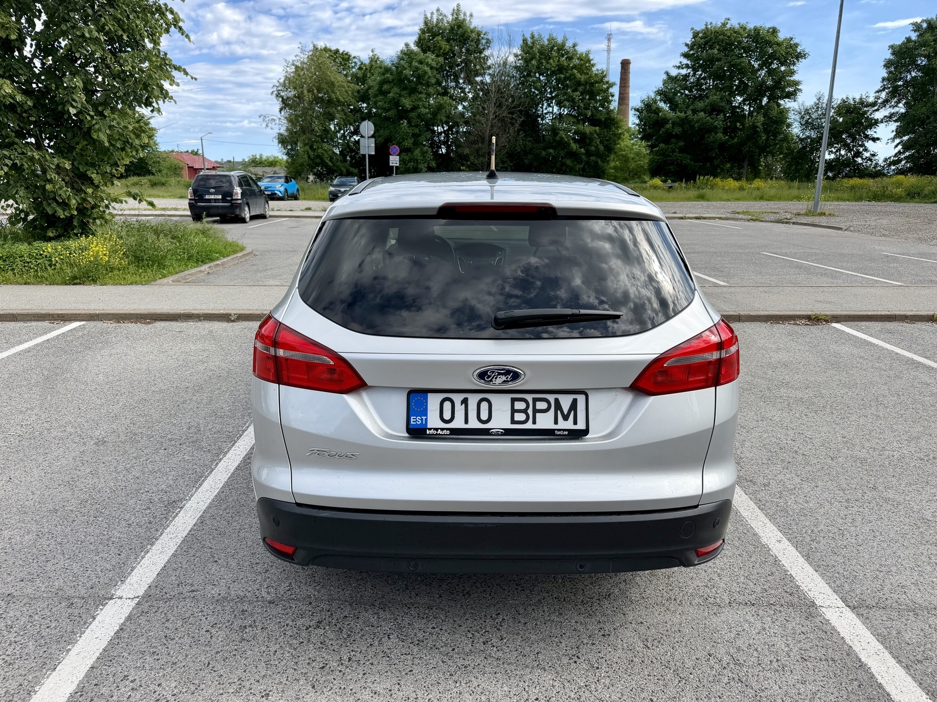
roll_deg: +0.7
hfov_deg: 71.6
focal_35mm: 24
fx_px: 650
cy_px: 351
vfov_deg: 56.8
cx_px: 468
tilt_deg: -14.8
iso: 80
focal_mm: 6.76
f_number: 1.78
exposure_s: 1/3145
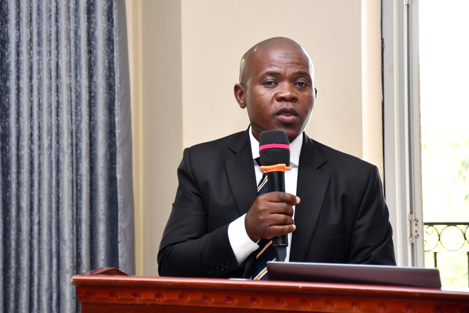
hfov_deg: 21.9
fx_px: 1212
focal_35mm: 93
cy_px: 156
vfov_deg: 14.7
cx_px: 234
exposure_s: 1/60
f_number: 5
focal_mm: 62
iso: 640
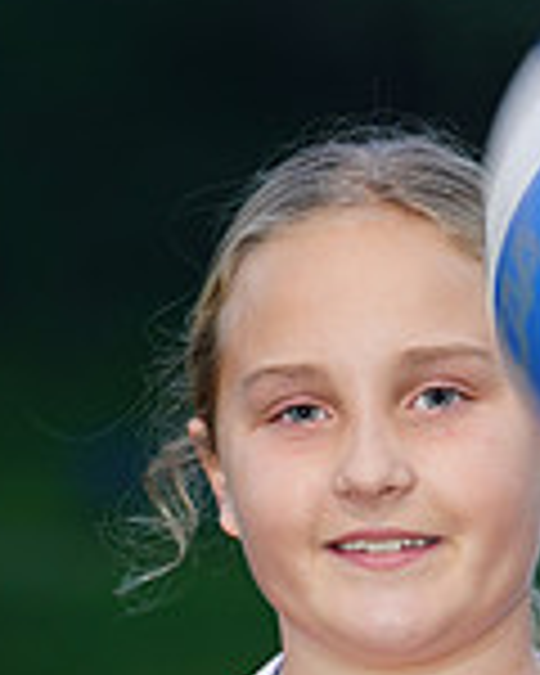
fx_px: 13704
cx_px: 261
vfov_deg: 2.8
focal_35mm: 686
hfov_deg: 2.3
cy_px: 1022
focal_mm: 189
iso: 320
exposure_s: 1/25
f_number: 5.6
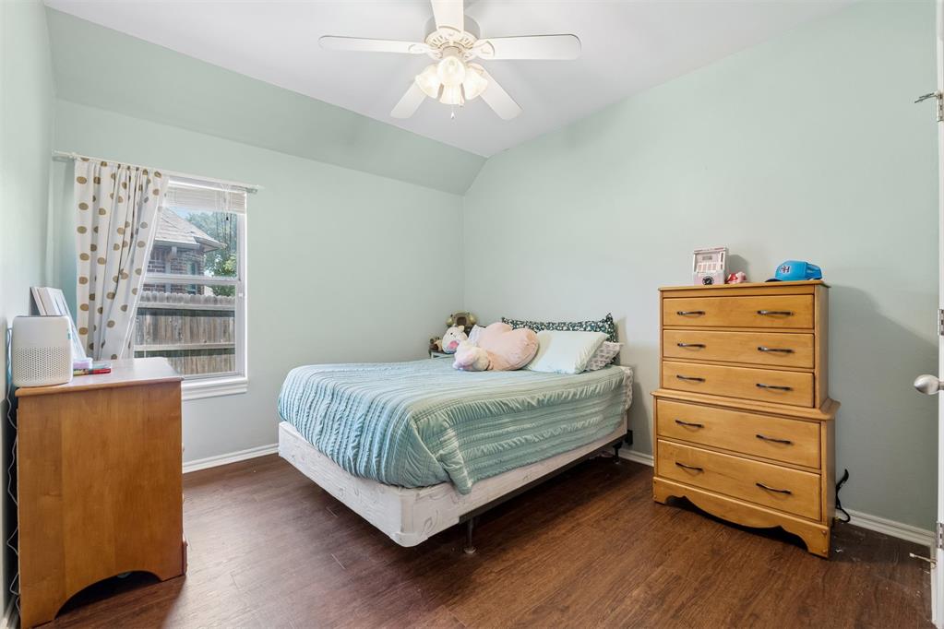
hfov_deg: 100.4
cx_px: 472
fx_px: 393
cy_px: 314
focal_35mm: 15
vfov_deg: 77.3
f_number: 8
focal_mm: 10
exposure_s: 1/15
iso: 200
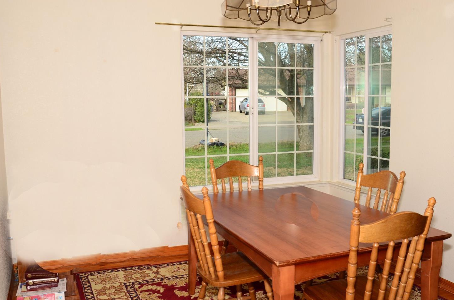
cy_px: 152
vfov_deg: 35.8
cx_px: 231
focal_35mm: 37
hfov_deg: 52.0
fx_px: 465
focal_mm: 24
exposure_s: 1/160
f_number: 6.3
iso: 400
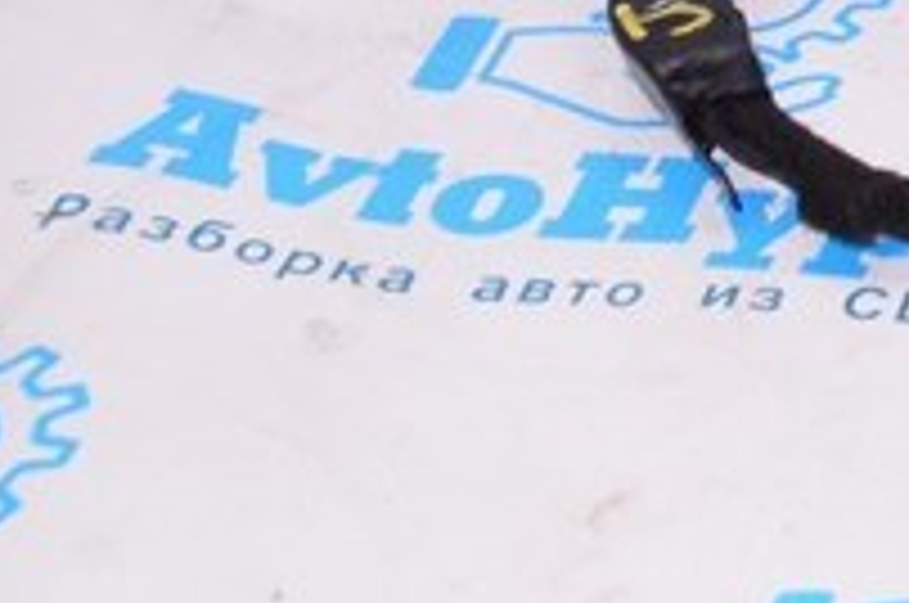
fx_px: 3832
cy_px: -772
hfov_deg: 11.8
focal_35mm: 152
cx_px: 1926
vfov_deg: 8.3
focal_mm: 20
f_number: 8
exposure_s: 1/160
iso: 1600
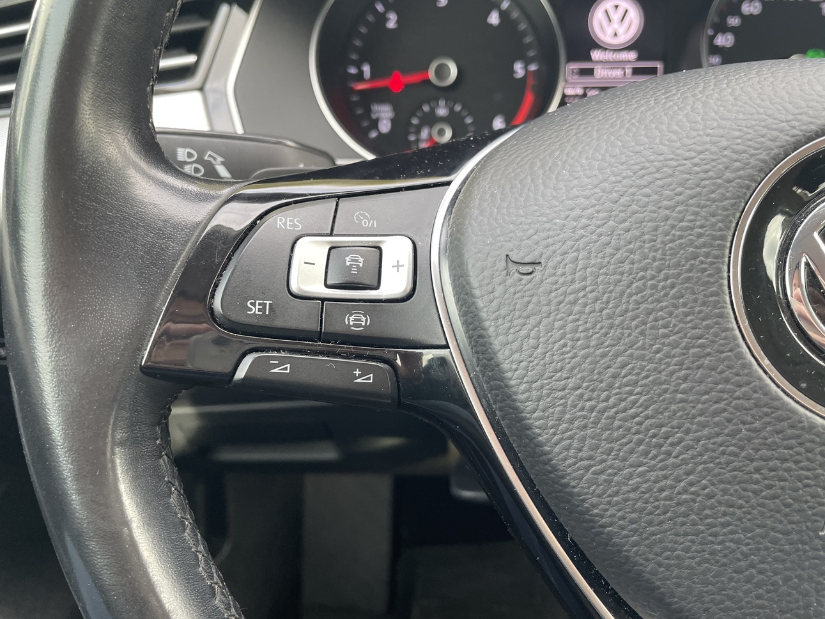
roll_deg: +1.0
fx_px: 691
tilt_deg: -28.6
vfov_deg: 48.2
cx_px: 417
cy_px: 322
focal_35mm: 29
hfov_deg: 61.7
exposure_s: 1/117
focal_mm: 4.2
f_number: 1.6
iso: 125
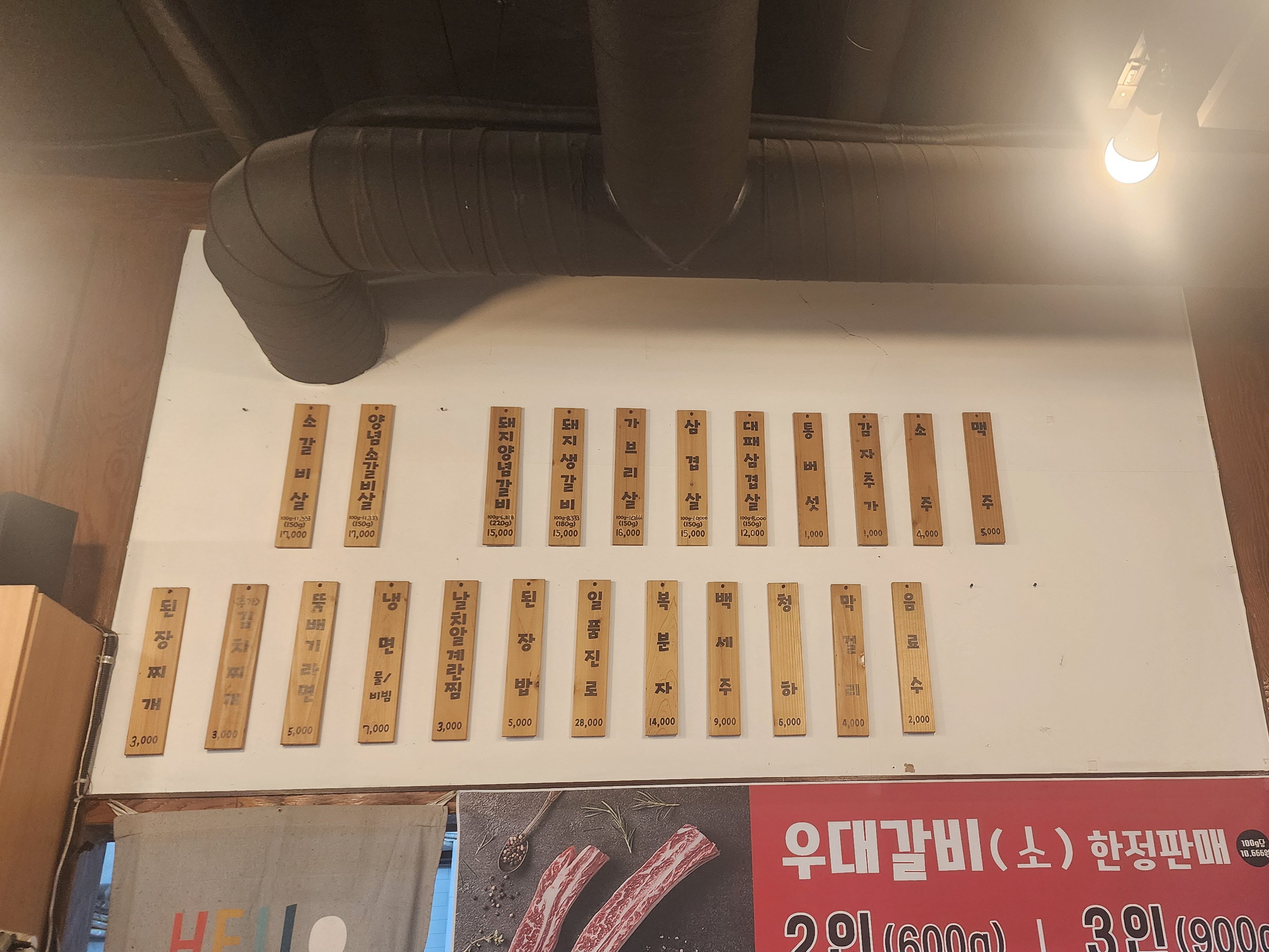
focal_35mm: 31
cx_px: 817
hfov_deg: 57.4
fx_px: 1136
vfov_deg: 45.4
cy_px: 531
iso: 250
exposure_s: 1/120
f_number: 1.8
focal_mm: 6.4
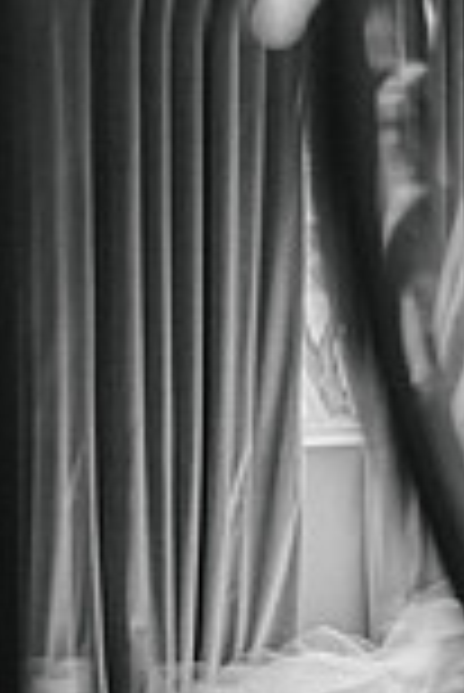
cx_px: 383
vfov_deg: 14.0
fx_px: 2816
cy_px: 540
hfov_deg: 9.4
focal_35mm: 146
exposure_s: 1/50
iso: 100
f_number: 2
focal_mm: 50
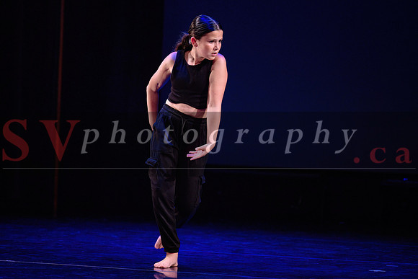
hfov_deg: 9.0
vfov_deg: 6.0
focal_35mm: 230
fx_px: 2666
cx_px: 178
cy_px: 119
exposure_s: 1/250
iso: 1600
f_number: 2.8
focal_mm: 200
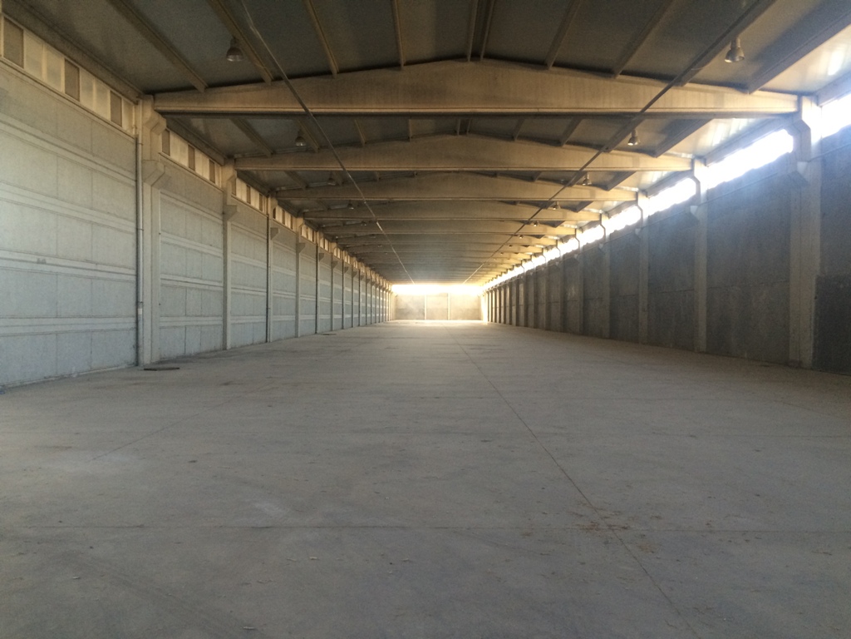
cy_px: 320
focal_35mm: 29
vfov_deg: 48.2
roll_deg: -0.4
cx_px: 426
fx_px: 713
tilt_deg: +0.4
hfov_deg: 61.7
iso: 125
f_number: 2.2
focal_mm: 4.15
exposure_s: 1/30
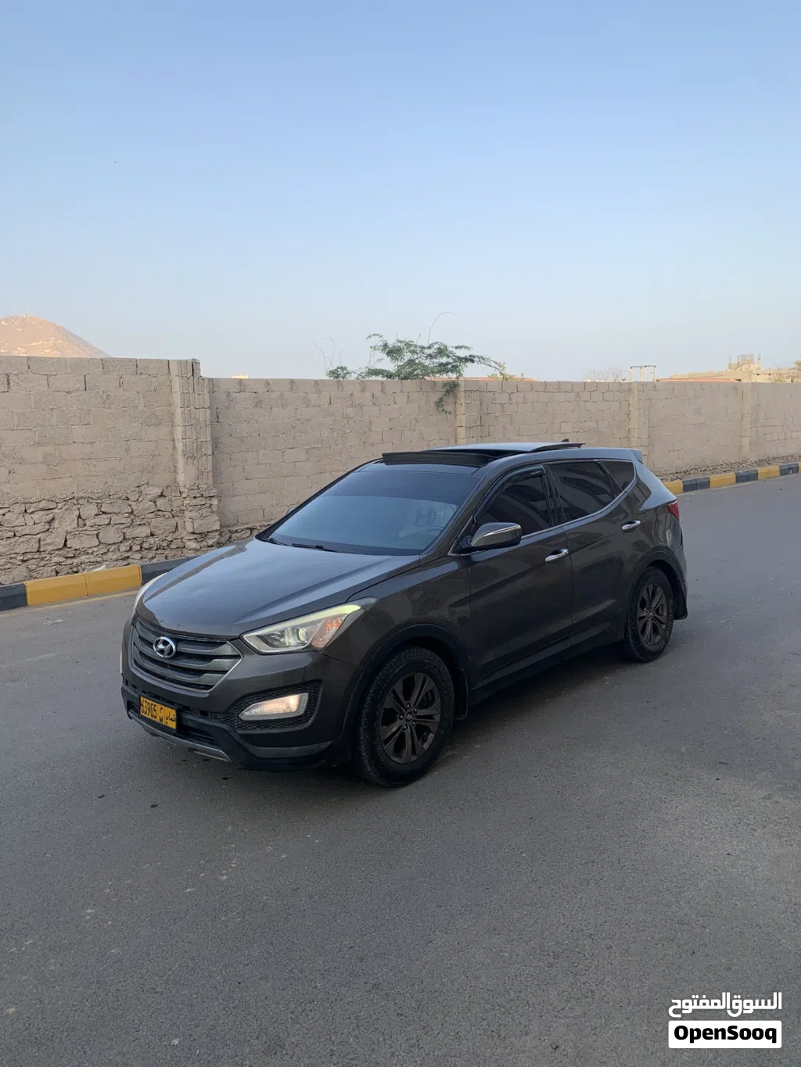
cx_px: 400
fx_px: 802
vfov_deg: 67.3
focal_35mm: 26
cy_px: 534
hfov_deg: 53.1
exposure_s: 1/687
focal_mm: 4.25
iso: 25
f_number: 1.8
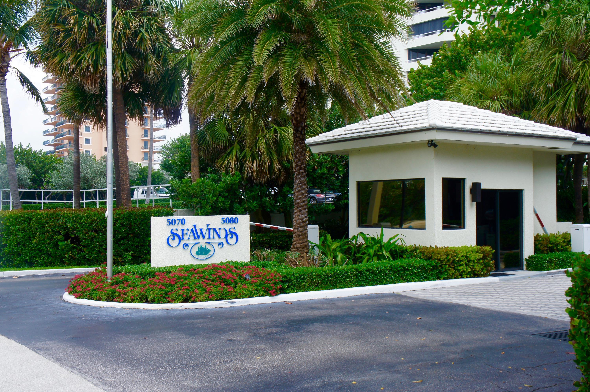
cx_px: 295
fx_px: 663
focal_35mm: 40
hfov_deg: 48.0
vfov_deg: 32.9
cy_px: 196
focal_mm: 27
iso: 200
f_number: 11
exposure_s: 1/100
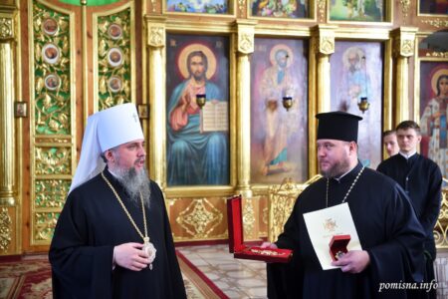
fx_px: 560
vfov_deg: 29.9
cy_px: 150
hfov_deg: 43.6
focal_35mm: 45
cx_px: 224
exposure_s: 1/100
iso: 800
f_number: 2.8
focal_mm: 45
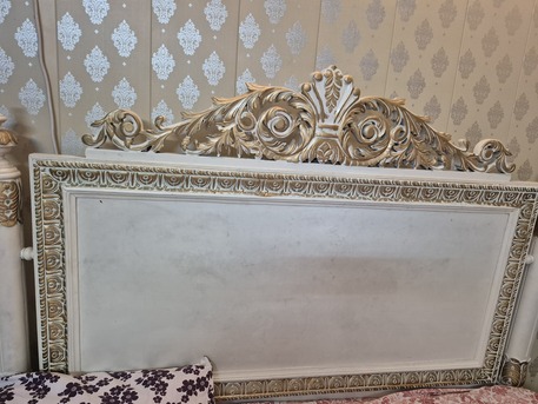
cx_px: 269
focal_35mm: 23
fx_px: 358
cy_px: 202
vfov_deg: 58.9
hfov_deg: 73.9
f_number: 1.8
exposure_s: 1/100
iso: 1000
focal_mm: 5.4
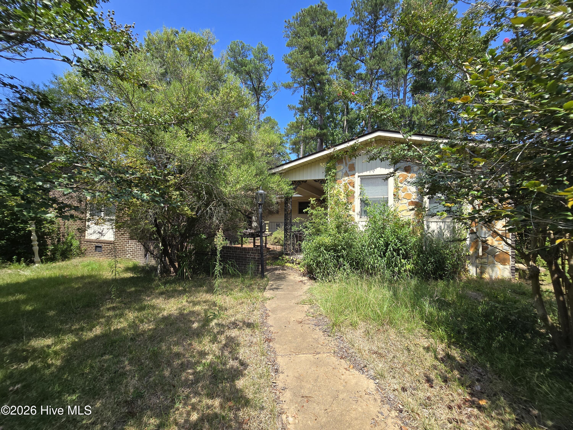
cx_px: 286
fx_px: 215
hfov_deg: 106.2
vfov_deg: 89.9
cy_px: 215
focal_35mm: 13
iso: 50
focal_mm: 2.2
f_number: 2.2
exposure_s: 1/1225
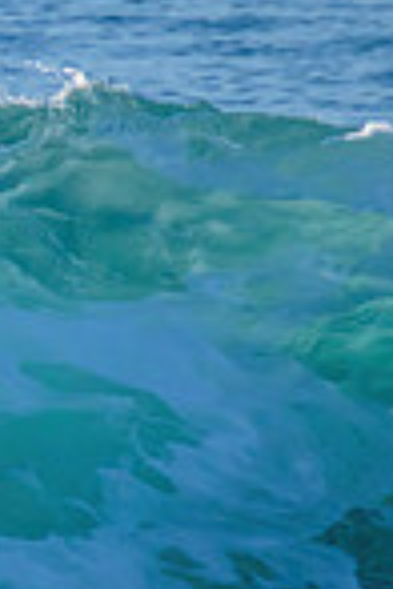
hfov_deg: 0.4
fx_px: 60354
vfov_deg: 0.6
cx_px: -719
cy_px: 428
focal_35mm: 3686
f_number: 11
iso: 1400
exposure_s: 1/2000
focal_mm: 800
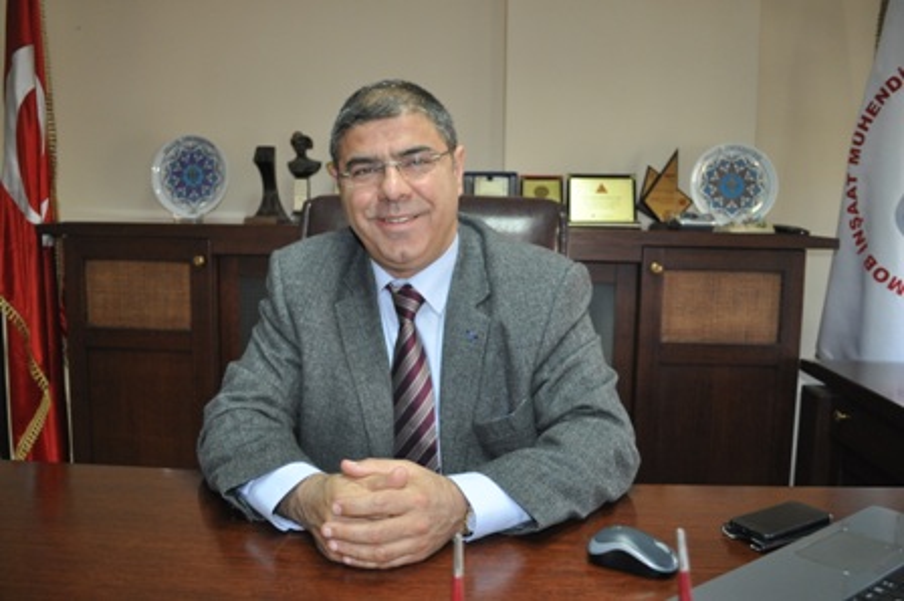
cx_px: 452
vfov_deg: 43.5
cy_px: 300
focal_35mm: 30
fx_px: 753
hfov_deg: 62.0
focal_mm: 20
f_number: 3.8
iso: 800
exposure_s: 1/60
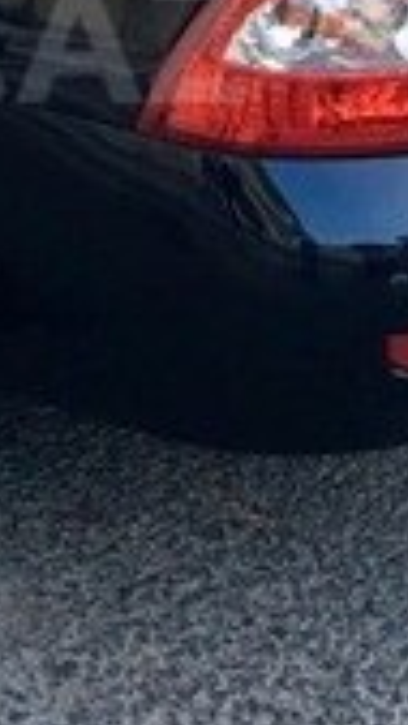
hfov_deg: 12.4
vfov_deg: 22.2
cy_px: 39
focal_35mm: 93
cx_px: -193
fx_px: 1790
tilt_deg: -15.5
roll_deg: -1.3
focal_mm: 4.15
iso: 50
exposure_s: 1/33
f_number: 2.2
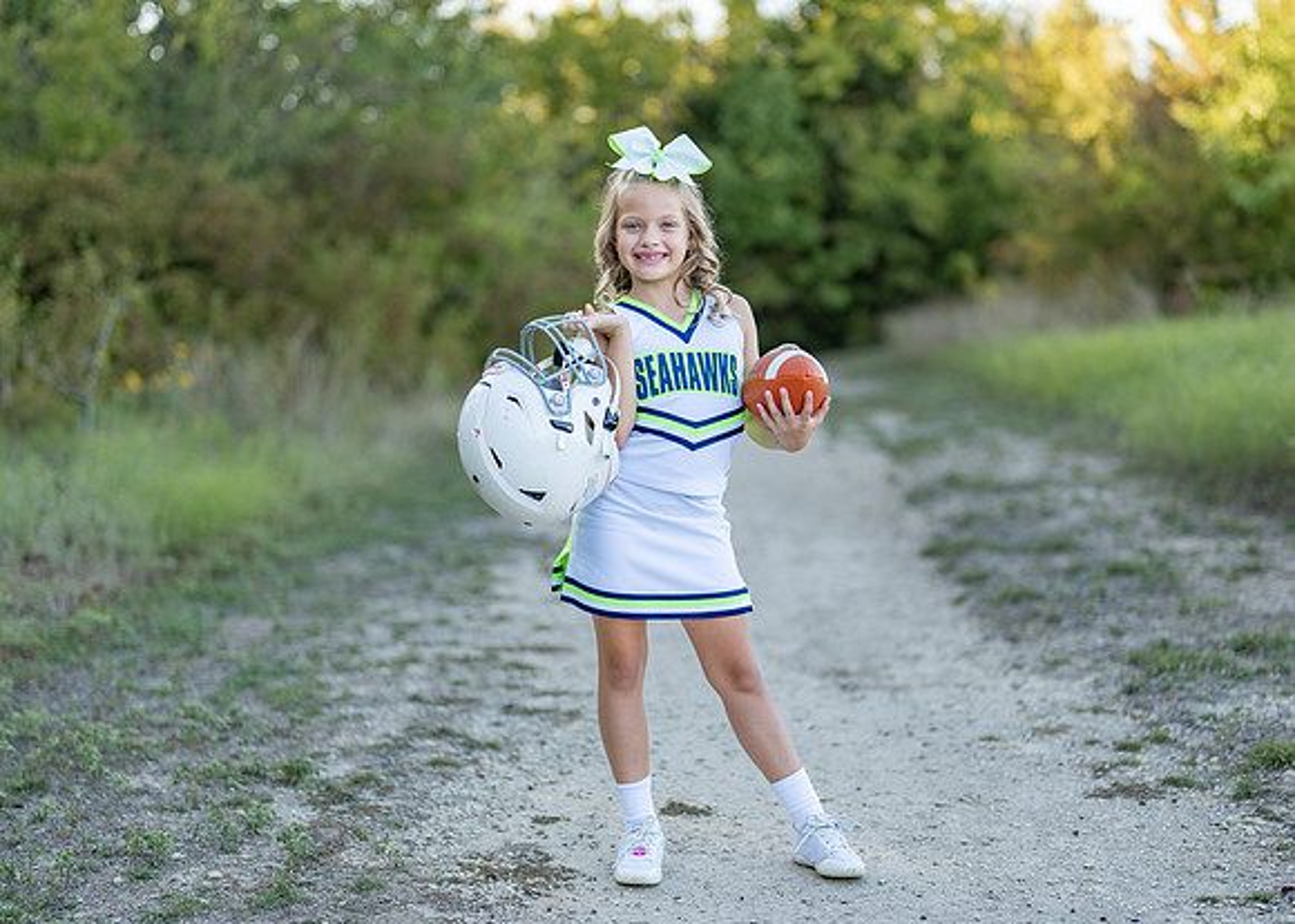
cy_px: 473
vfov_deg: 23.0
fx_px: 2274
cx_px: 670
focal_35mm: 62
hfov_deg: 31.8
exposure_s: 1/1000
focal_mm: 50
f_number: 1.2
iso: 100
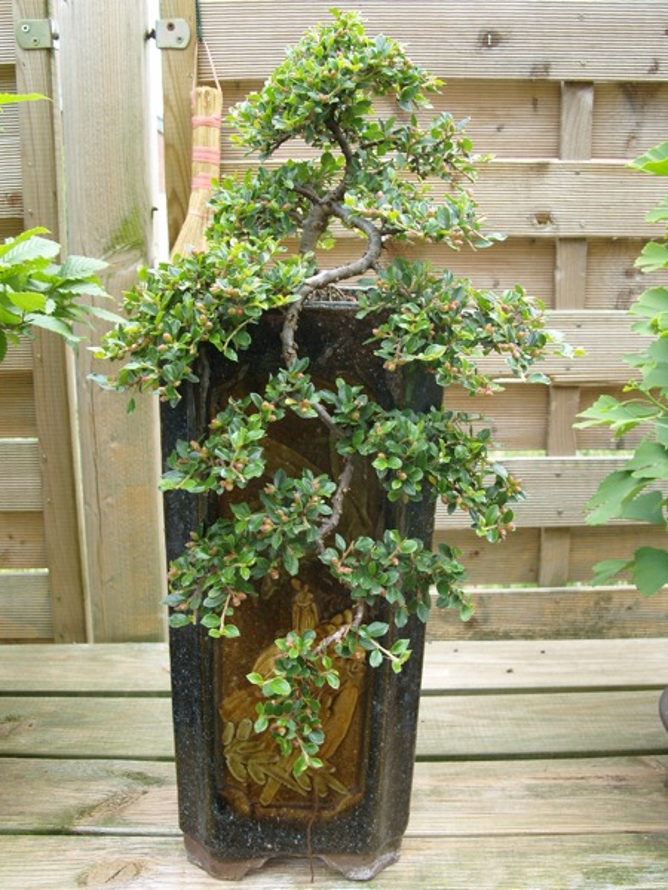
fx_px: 978
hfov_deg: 37.7
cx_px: 334
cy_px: 445
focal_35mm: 38
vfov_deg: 49.0
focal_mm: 7.8
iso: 80
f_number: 2.8
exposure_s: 1/125
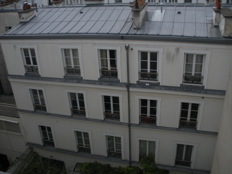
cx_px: 116
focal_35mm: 36
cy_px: 87
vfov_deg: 39.7
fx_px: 241
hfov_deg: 51.4
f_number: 3.5
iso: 64
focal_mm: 6.3
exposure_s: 1/504
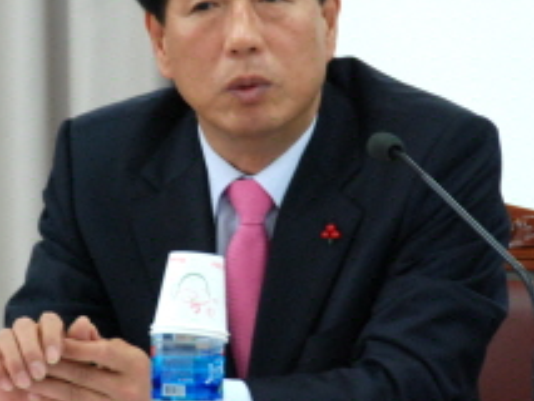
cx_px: 216
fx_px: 8891
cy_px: 137
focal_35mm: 576
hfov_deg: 3.4
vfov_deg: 2.6
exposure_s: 1/40
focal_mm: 170
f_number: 5.6
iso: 800
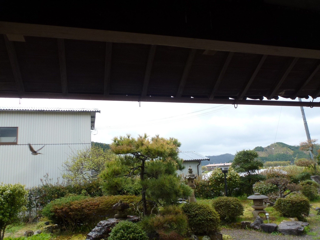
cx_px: 160
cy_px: 120
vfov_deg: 53.1
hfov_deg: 67.3
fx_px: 240
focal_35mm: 26
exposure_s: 1/500
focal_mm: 4.7
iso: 100
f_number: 4
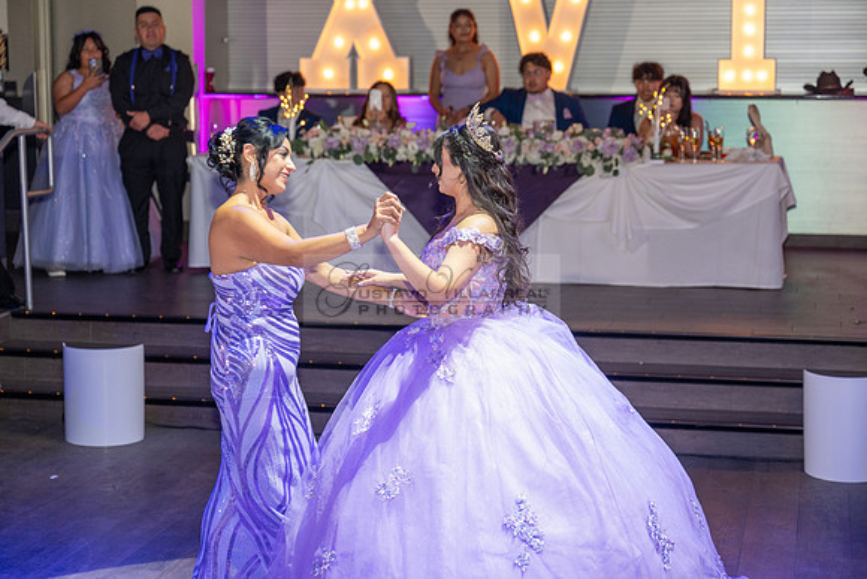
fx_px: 1686
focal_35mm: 70
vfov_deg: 19.5
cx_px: 434
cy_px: 290
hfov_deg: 28.8
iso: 1000
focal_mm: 70
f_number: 3.5
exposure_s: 1/125
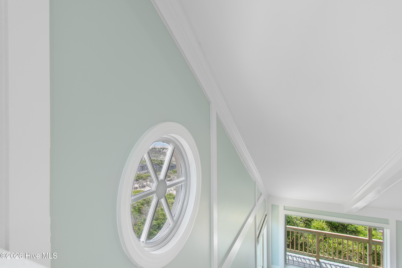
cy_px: 134
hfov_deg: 90.0
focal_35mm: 18
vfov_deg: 67.4
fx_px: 201
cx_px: 201
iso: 100
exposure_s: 1/30
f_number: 4.8
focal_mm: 12
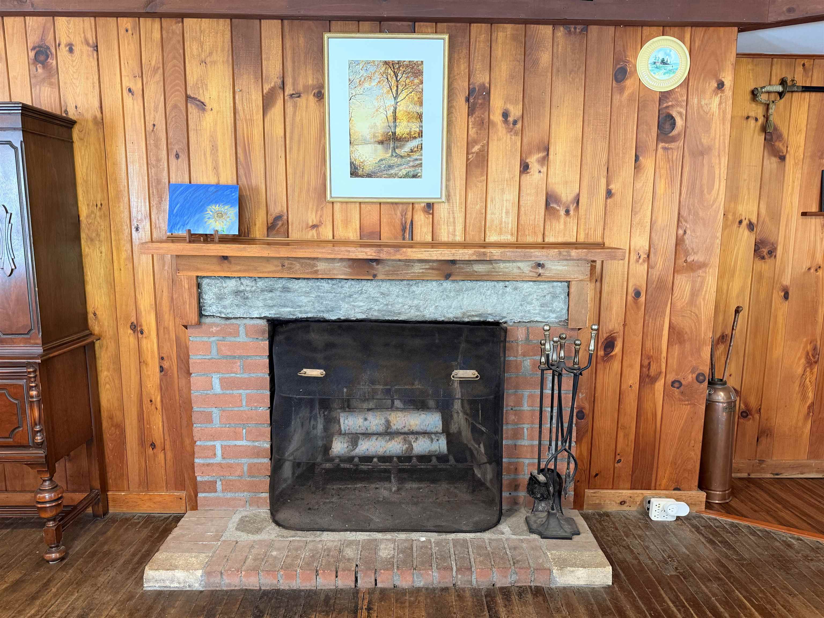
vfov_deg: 56.8
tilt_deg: -8.0
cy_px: 309
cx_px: 412
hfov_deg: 71.6
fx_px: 571
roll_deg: +0.0
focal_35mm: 24
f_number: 1.78
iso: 320
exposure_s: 1/60
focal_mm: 6.76
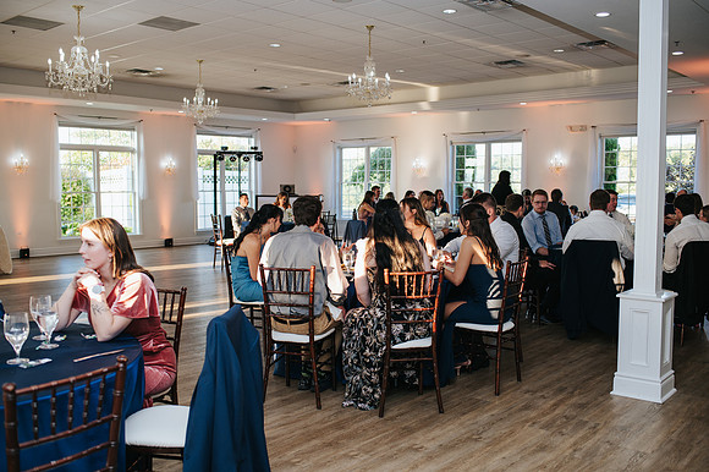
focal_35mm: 35
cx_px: 354
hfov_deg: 54.5
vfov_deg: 37.8
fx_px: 689
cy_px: 236
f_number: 3.2
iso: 800
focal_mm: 35
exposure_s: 1/200
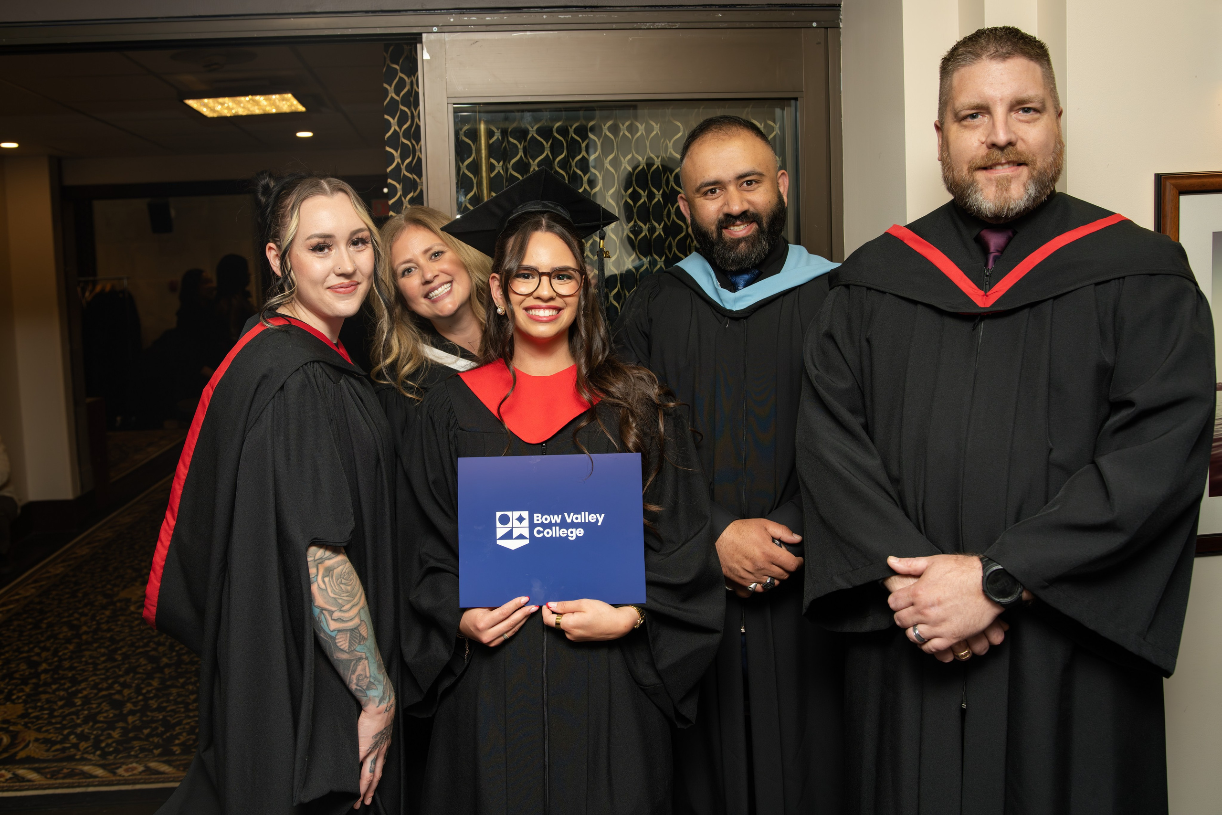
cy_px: 408
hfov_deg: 65.5
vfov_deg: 46.4
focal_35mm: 28
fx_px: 950
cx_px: 611
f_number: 4.5
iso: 800
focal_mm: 28
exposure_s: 1/250
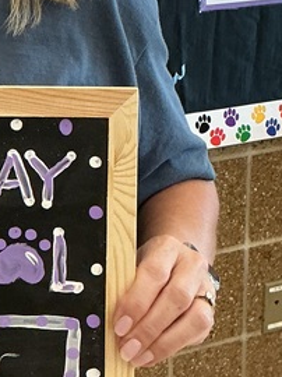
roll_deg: +0.4
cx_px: -43
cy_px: 45
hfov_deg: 13.1
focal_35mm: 110
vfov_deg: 17.7
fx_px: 1197
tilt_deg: -8.4
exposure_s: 1/40
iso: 200
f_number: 1.8
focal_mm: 3
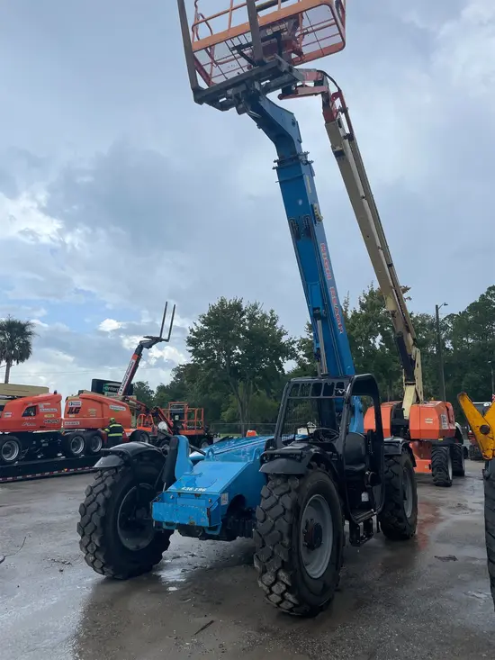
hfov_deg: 53.1
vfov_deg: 67.3
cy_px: 330
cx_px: 248
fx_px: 496
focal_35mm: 26
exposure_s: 1/1689
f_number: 1.6
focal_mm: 4.2
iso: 32
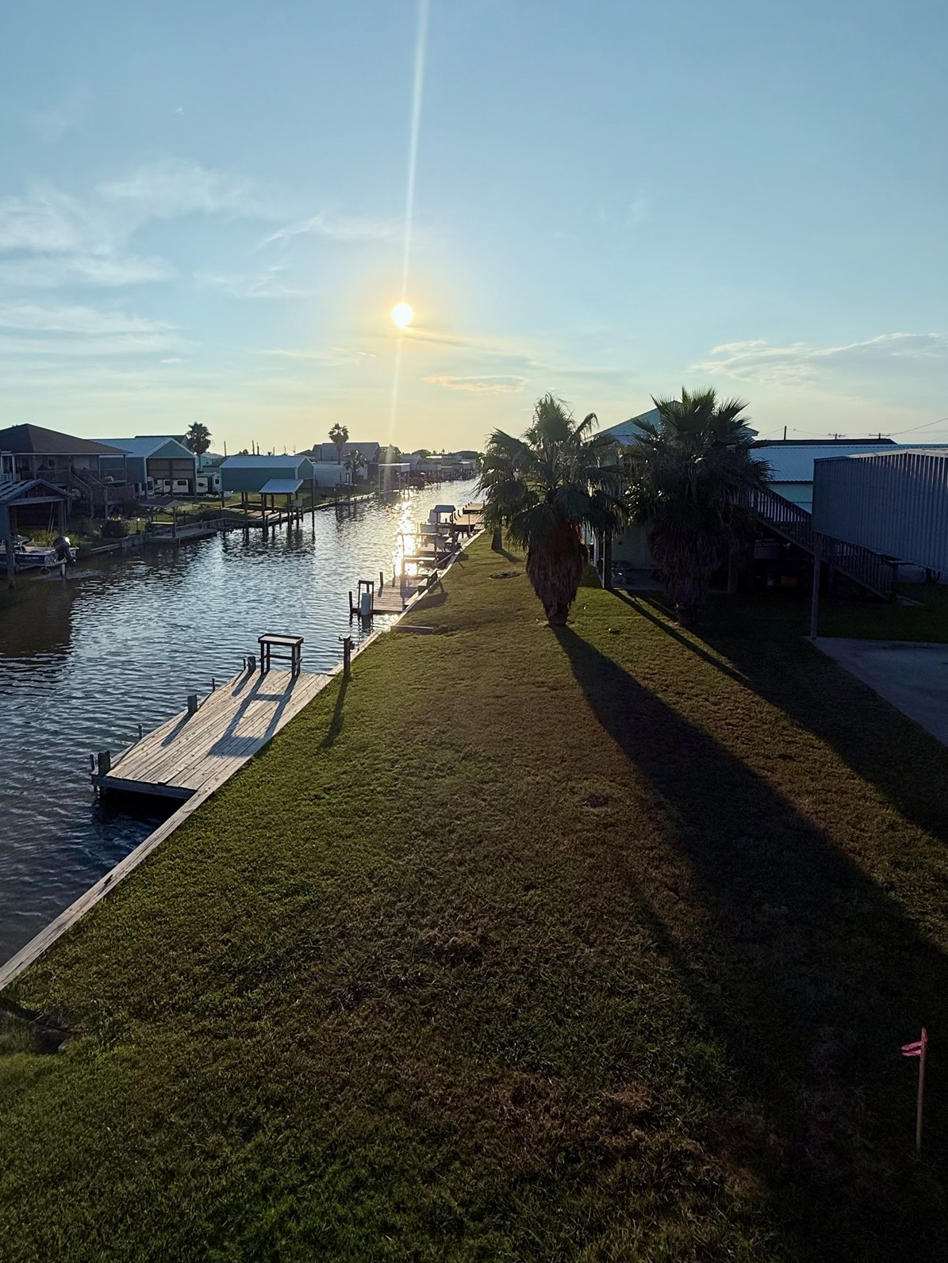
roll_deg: +0.6
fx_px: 657
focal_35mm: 18
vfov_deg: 86.9
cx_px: 393
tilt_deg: -4.7
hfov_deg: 71.1
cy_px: 518
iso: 40
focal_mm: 2.22
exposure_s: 1/5618
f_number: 2.2
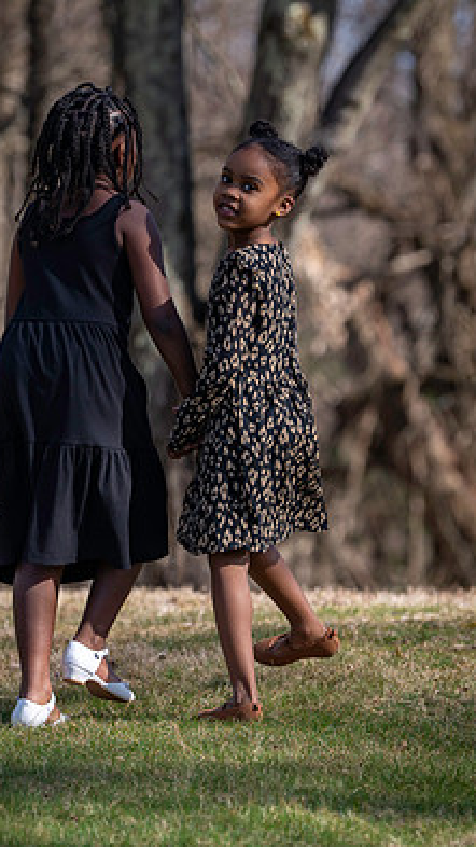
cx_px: 139
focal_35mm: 297
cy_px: 416
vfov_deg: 7.3
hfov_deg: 4.1
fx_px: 6666
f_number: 4
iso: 250
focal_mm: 165
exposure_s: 1/1600
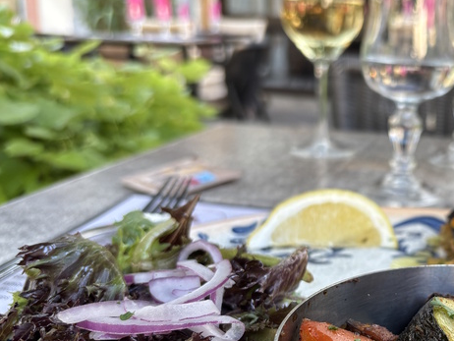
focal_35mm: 45
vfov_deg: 31.8
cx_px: 384
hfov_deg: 39.8
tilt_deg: -18.6
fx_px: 590
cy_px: 241
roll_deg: -3.4
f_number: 1.6
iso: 100
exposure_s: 1/121
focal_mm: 5.96
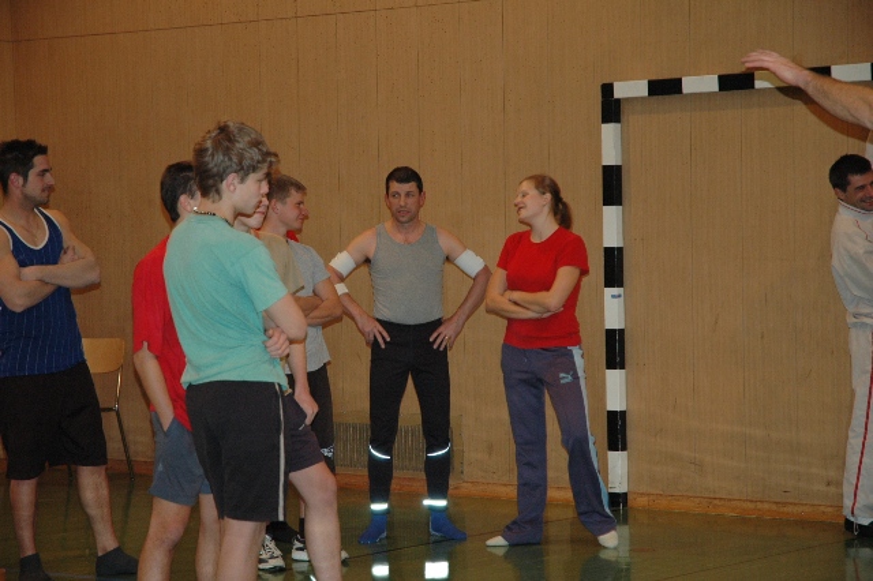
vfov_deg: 13.0
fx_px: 2545
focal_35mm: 105
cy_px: 290
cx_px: 436
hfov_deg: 19.5
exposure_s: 1/60
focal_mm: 70
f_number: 4.5
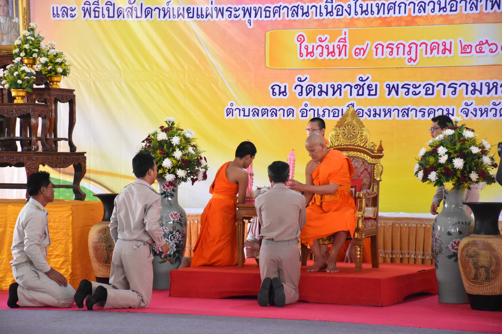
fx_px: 1778
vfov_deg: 10.8
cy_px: 167
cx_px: 251
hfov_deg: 16.1
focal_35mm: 128
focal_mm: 85
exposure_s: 1/125
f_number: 5.3
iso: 5600
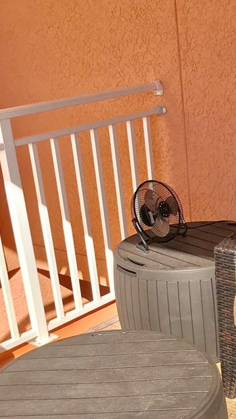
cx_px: 157
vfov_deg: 34.9
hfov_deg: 20.3
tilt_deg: -20.1
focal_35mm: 59
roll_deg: +5.2
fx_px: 656
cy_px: 298
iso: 20
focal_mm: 3.99
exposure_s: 1/1880
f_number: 1.8
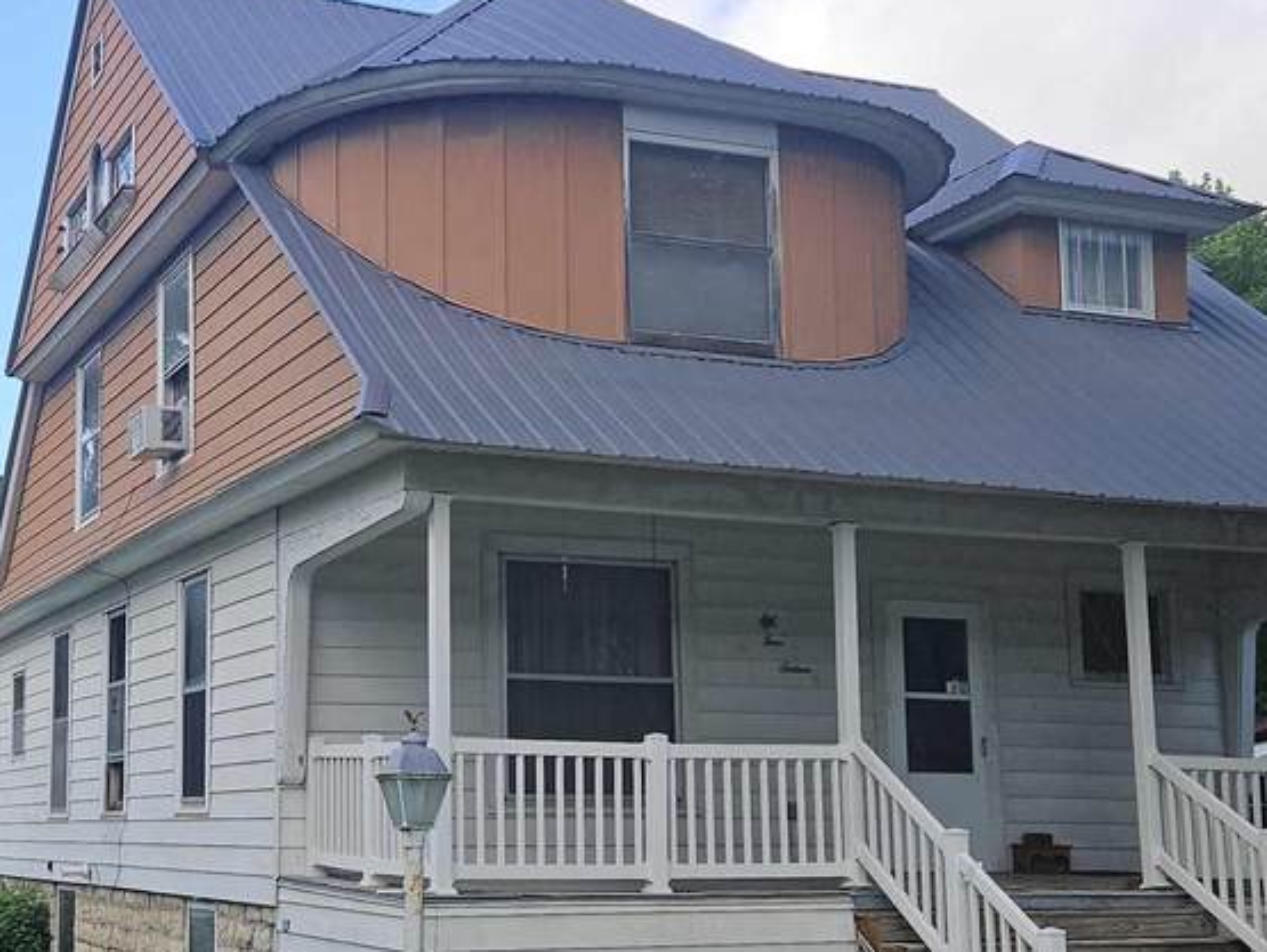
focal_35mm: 53
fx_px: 1941
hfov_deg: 35.6
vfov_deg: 27.5
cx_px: 361
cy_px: 600
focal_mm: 5.4
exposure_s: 1/548
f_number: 1.8
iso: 25
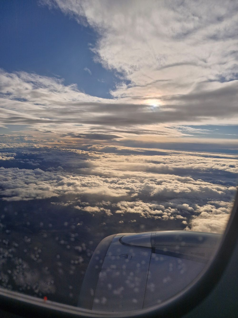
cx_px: 119
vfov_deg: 73.9
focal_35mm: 23
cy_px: 159
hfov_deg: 58.9
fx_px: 211
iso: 50
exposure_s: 1/2792
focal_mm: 5.54
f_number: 1.8
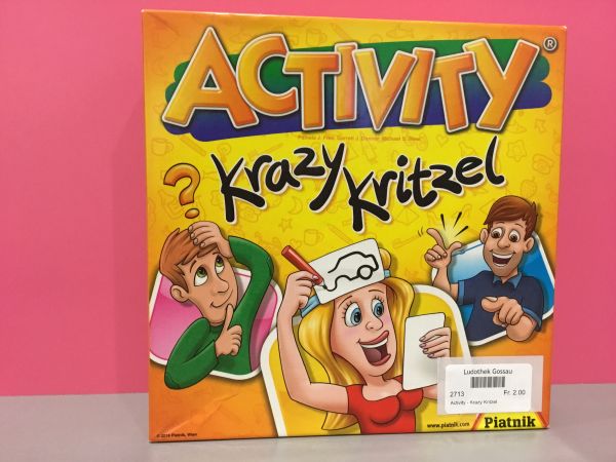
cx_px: 308
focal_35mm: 31
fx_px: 552
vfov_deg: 45.4
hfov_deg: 58.4
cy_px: 231
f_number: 2.4
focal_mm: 3.3
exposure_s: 1/20
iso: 200
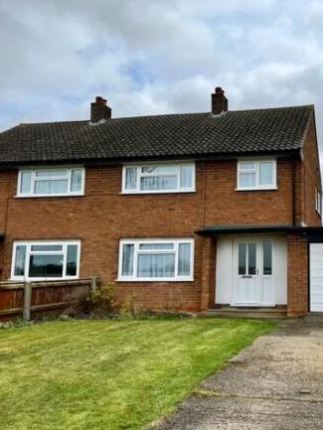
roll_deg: -0.7
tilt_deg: +7.7
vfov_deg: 52.6
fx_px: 435
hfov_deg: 38.4
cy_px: 216
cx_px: 281
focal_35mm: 35
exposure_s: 1/4831
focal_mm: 5.7
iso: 50
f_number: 1.5
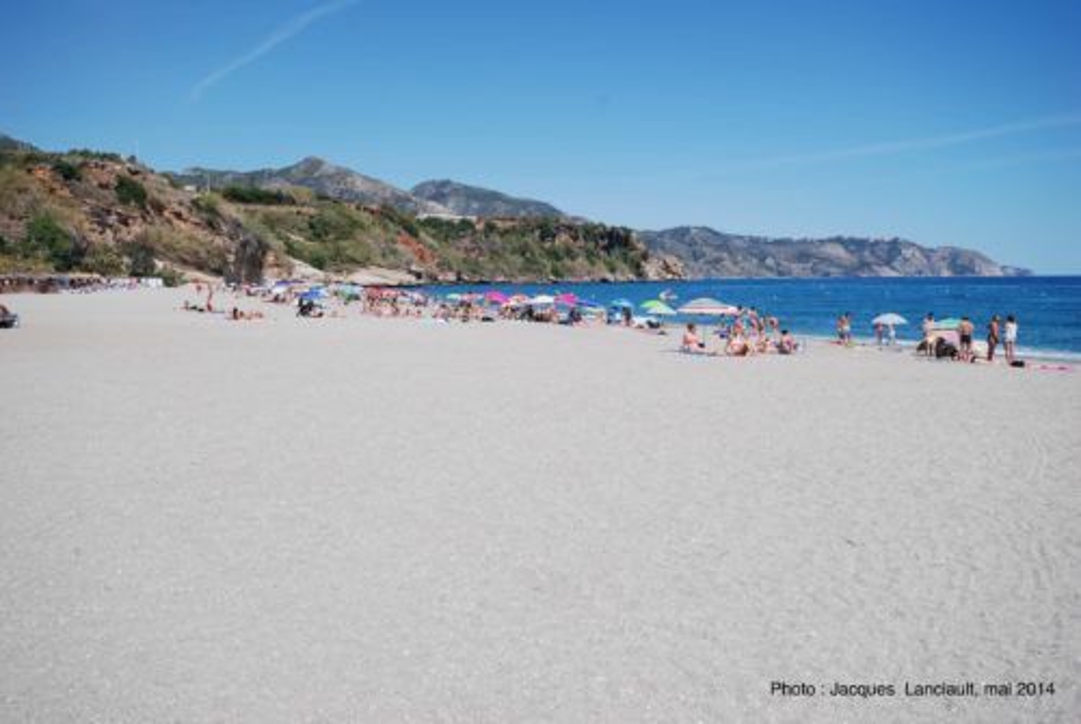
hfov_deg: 53.1
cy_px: 362
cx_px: 540
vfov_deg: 37.0
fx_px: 1083
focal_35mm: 36
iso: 100
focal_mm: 24
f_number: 8
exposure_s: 1/250
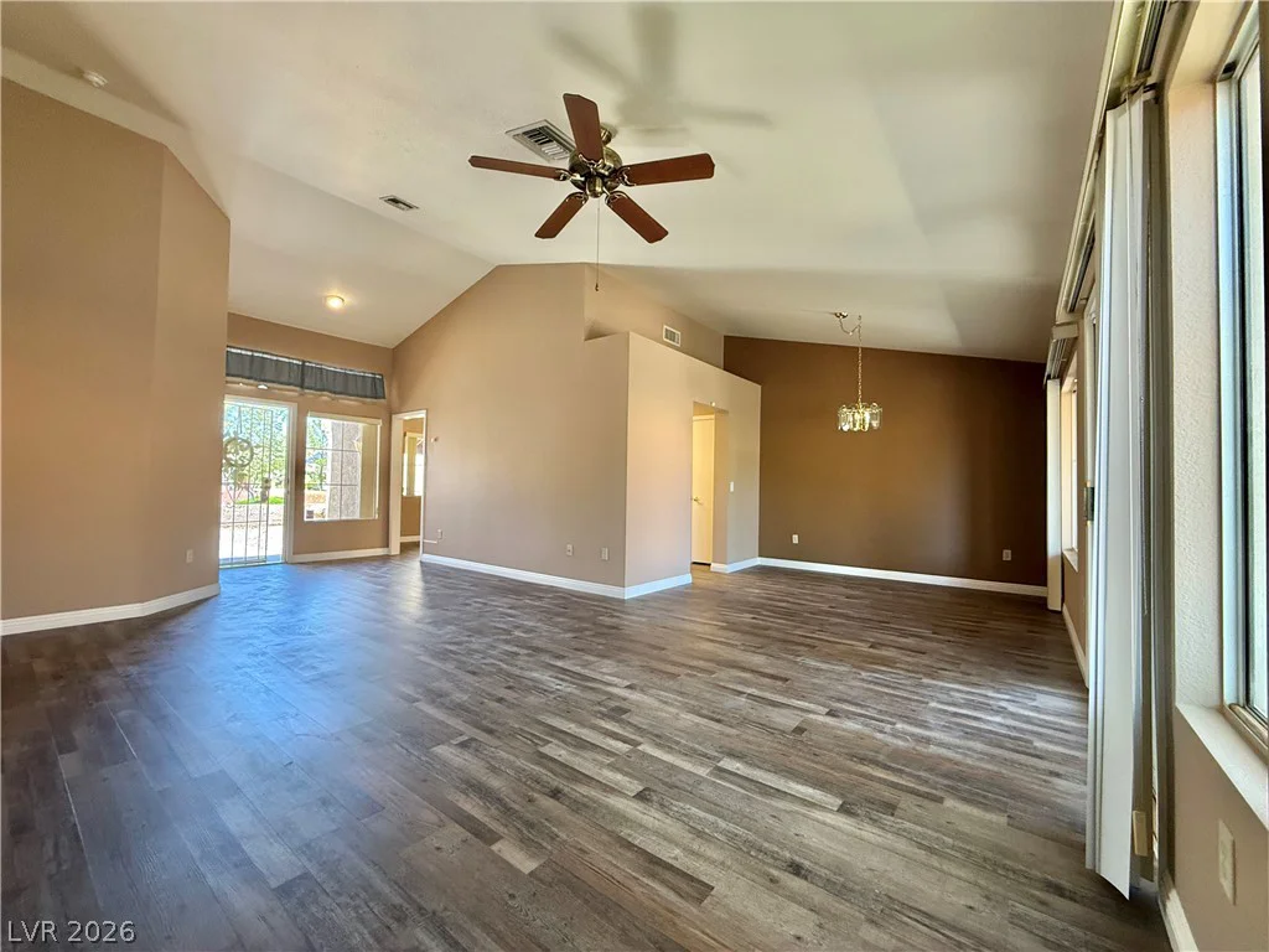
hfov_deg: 102.1
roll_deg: -1.2
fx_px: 513
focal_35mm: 14
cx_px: 634
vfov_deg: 85.7
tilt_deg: +1.4
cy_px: 476
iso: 320
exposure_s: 1/120
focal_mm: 2.22
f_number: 2.2
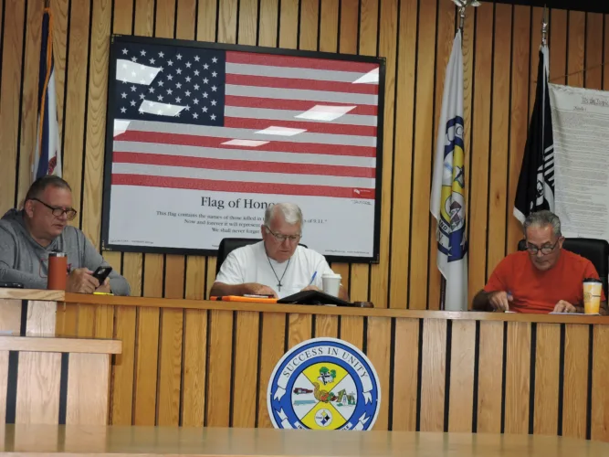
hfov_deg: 23.0
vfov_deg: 17.4
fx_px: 1495
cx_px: 304
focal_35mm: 85
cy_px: 228
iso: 280
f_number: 4
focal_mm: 15.2
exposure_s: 1/50
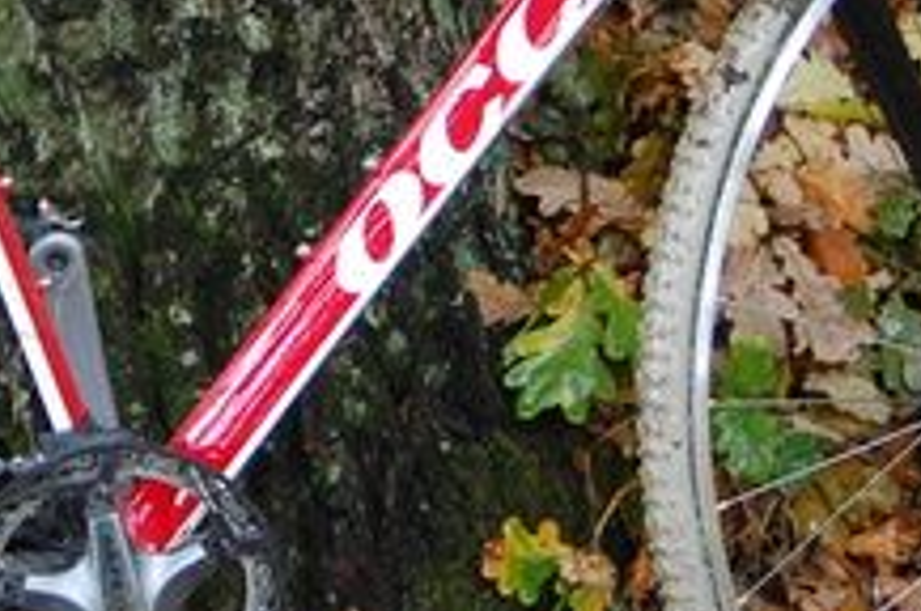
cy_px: -70
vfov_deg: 8.7
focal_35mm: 156
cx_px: 40
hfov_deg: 13.1
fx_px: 3977
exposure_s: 1/30
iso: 720
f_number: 4.5
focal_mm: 31
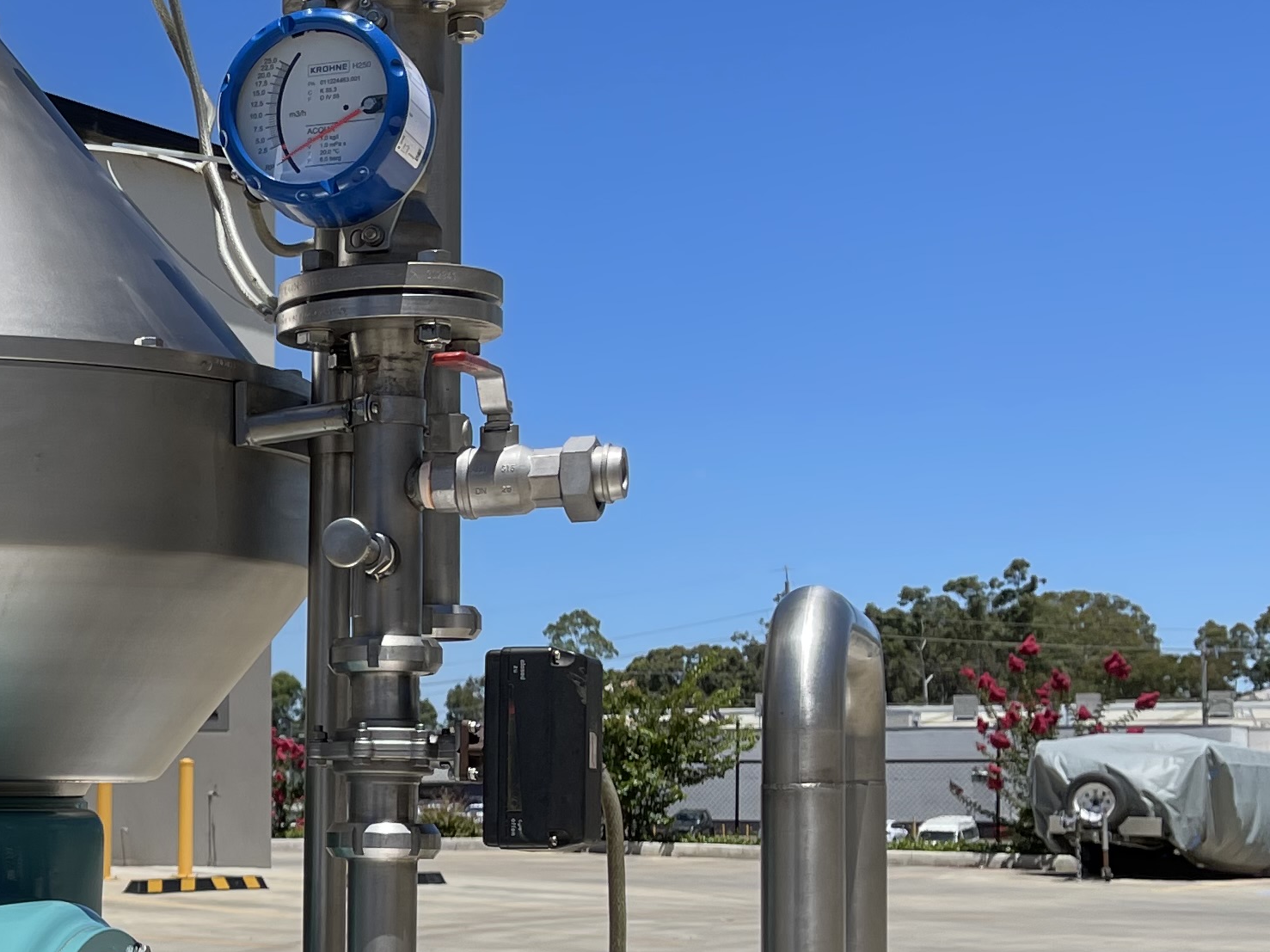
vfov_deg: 20.5
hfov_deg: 25.3
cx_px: -147
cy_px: 748
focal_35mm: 71
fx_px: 2604
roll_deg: -0.3
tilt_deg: +0.0
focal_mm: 5.1
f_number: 1.6
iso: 32
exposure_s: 1/3663
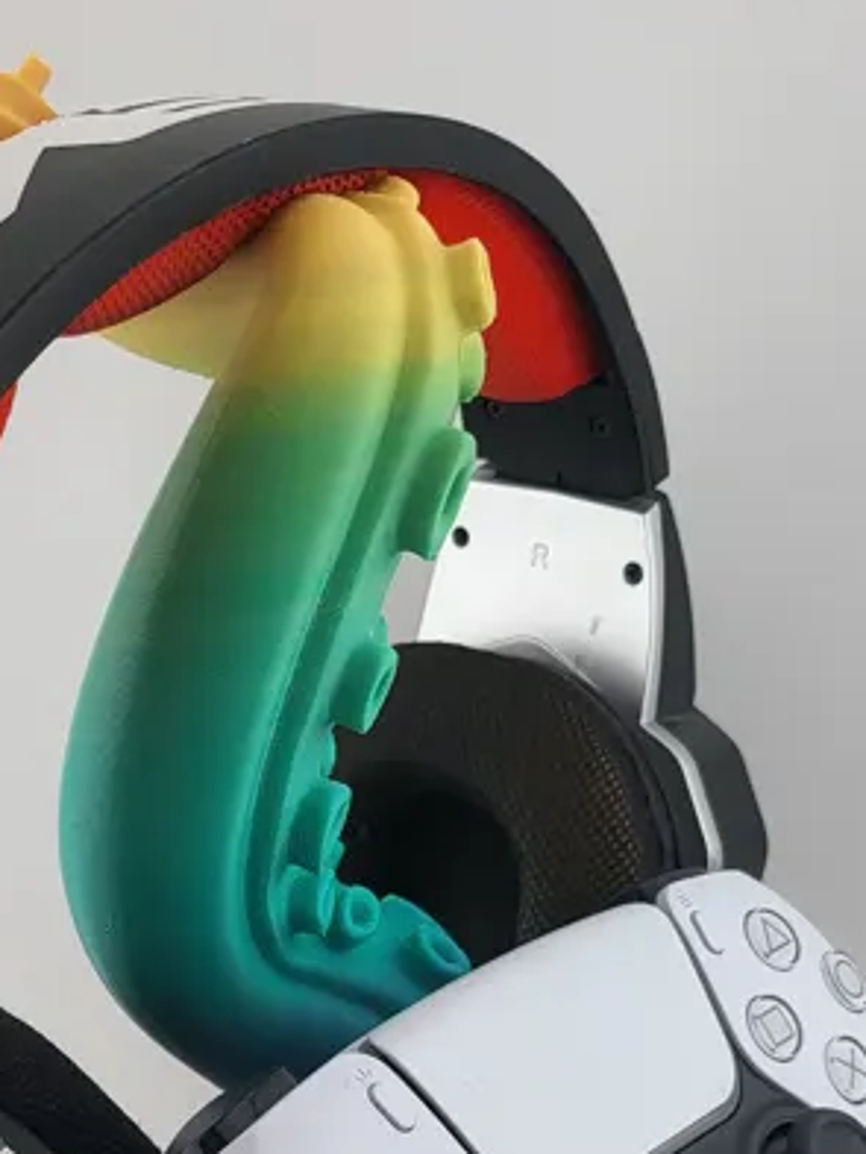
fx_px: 2034
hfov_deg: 23.8
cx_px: 244
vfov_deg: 30.1
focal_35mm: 61
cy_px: 1066
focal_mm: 5
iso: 40
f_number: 1.8
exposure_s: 1/792
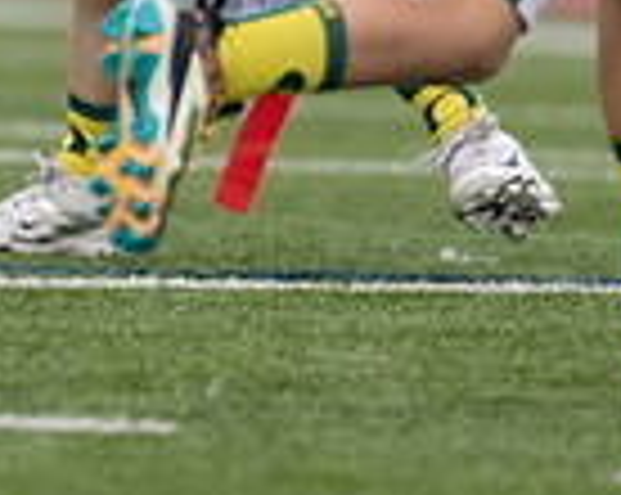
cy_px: -357
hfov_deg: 1.3
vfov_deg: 1.0
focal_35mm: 1541
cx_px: -729
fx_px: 28282
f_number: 2.8
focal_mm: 200
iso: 500
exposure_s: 1/1000
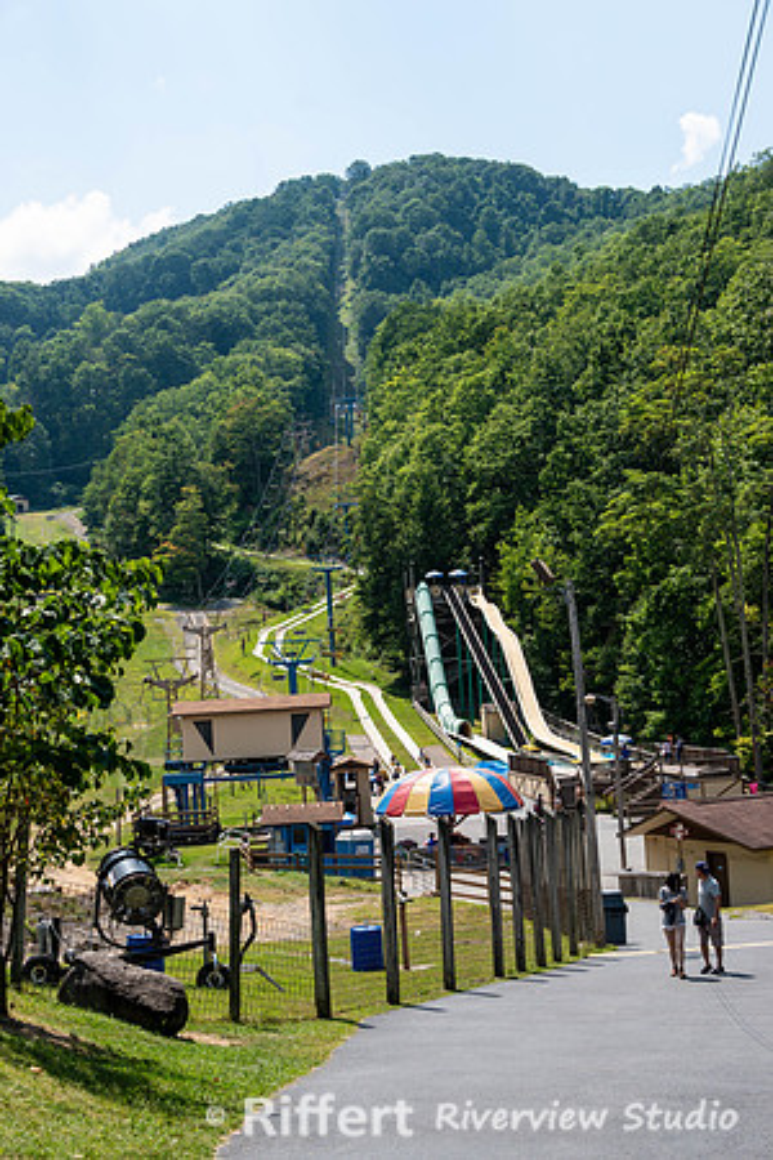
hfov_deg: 27.0
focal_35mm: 50
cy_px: 580
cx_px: 386
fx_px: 1610
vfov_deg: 39.6
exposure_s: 1/250
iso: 100
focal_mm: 50
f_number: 8
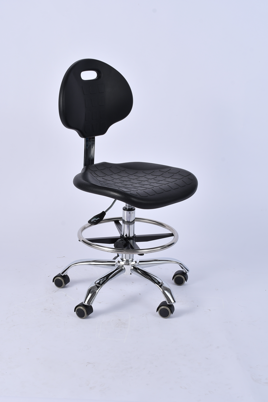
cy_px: 201
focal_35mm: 60
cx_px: 134
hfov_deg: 22.6
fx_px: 670
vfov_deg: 33.4
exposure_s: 1/125
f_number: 10
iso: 125
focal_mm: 40
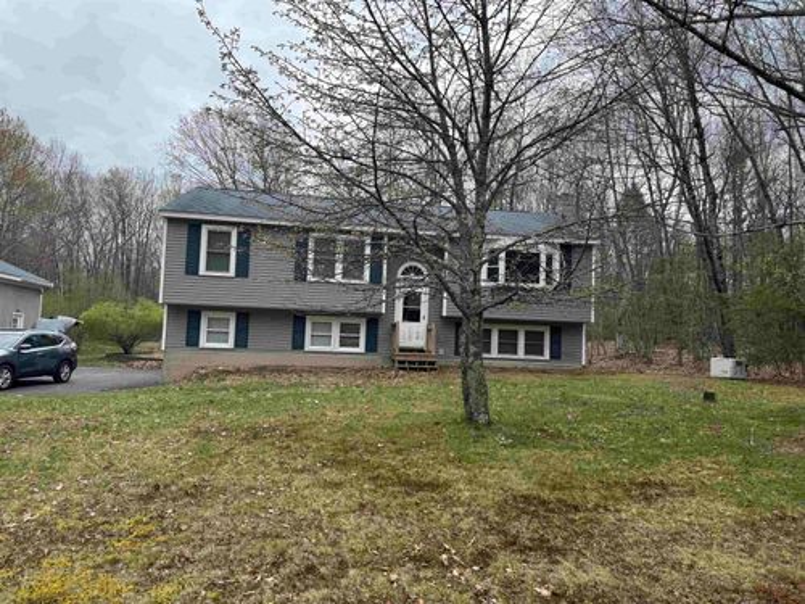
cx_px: 402
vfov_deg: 56.8
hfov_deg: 71.6
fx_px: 558
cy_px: 302
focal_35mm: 24
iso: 80
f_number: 1.78
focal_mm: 6.76
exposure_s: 1/3096
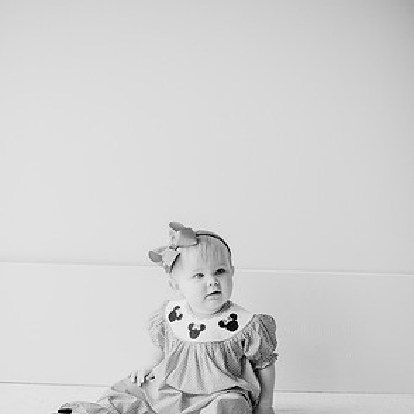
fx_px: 880
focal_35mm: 65
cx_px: 206
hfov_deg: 26.5
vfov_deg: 26.3
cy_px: 280
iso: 1000
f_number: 2
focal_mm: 50
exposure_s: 1/800
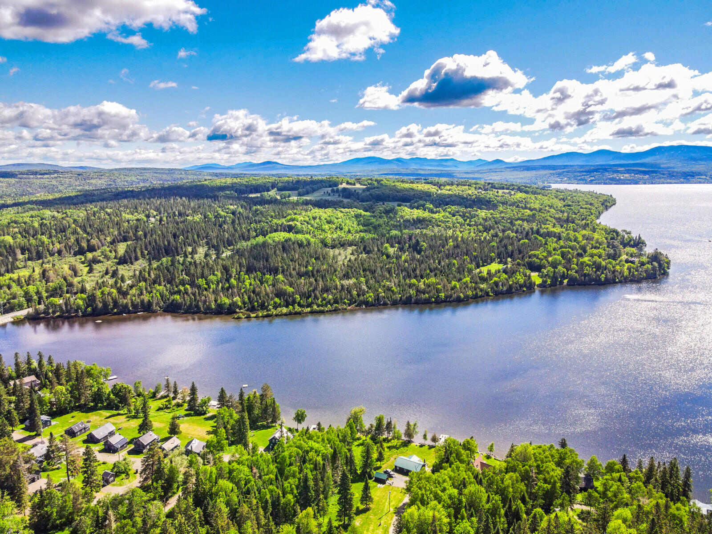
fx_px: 494
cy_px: 267
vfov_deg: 56.8
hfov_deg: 71.6
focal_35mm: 24
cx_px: 356
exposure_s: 1/1250
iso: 200
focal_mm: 4.5
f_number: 2.8
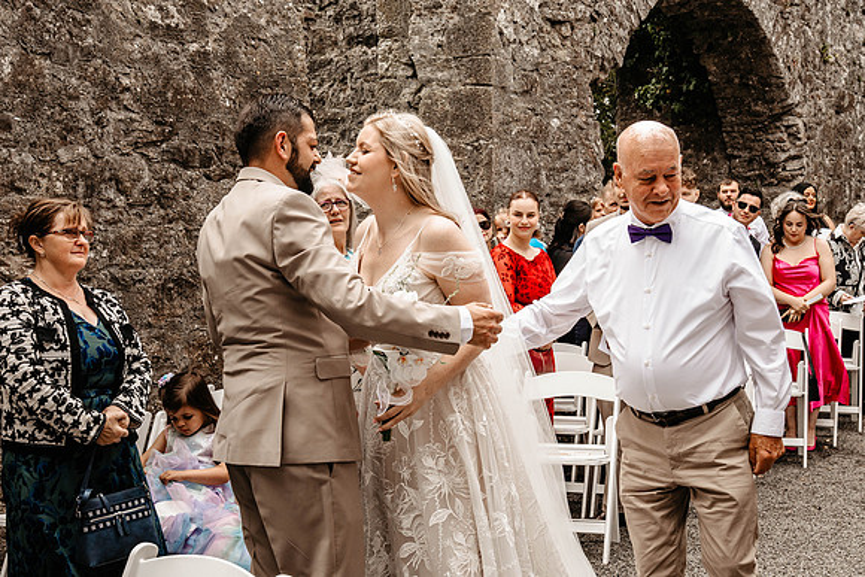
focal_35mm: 52
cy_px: 288
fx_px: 1250
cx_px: 432
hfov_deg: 38.2
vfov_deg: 26.0
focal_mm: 35
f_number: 8
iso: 800
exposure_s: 1/320
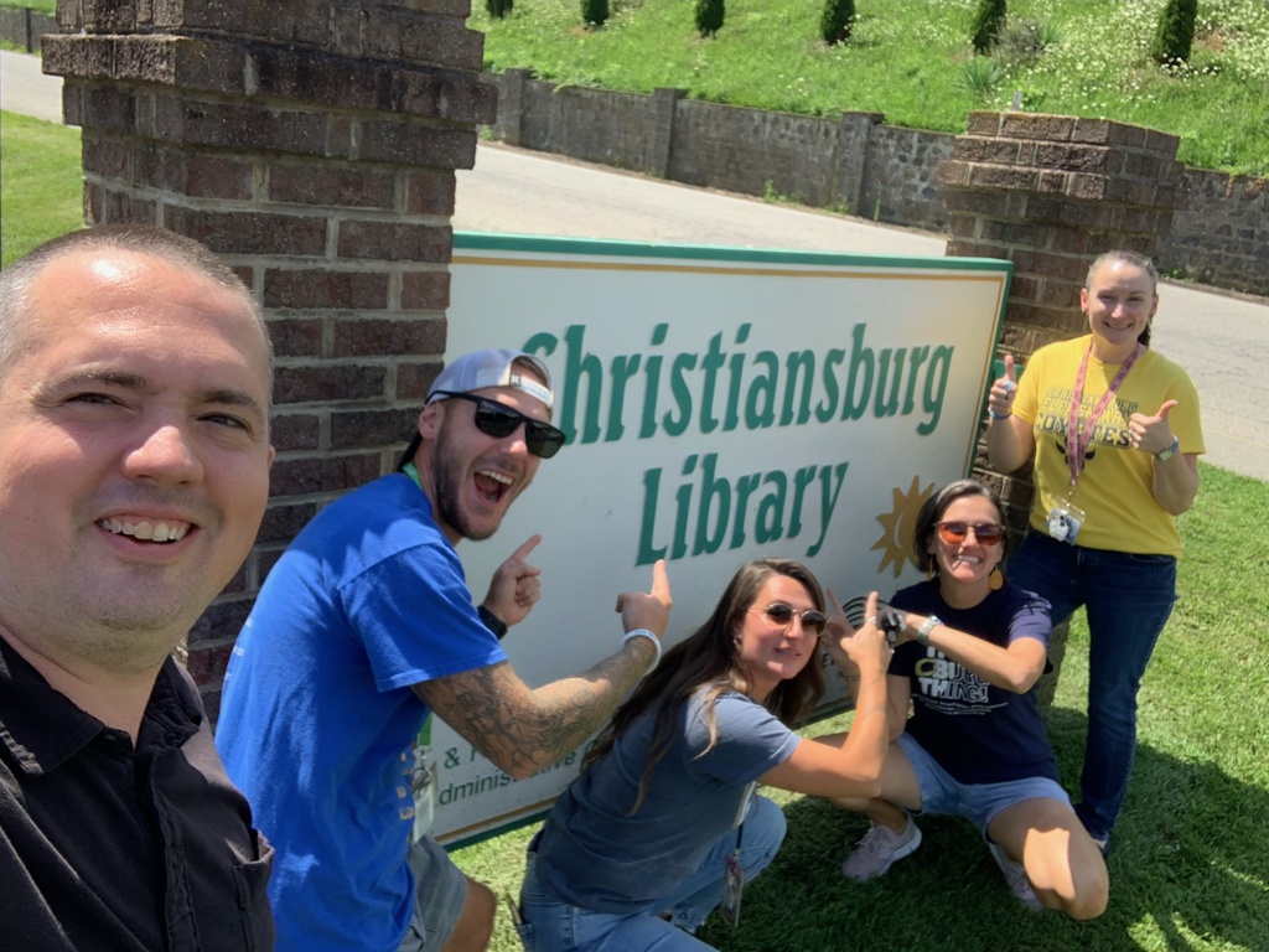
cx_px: 634
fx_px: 1173
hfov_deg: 56.8
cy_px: 476
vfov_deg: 44.2
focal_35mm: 32
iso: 16
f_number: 2.2
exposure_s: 1/440
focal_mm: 2.87
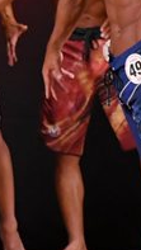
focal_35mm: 892
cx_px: 397
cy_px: 67
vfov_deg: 2.4
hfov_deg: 1.4
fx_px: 5921
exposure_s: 1/400
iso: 3200
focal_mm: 145
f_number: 5.6
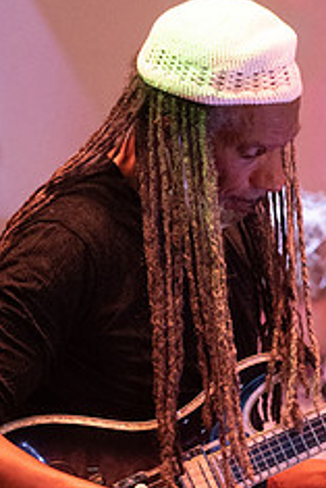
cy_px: 390
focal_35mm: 344
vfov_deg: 6.0
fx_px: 4665
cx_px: 214
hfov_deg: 4.0
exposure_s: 1/200
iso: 3200
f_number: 2.8
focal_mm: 120
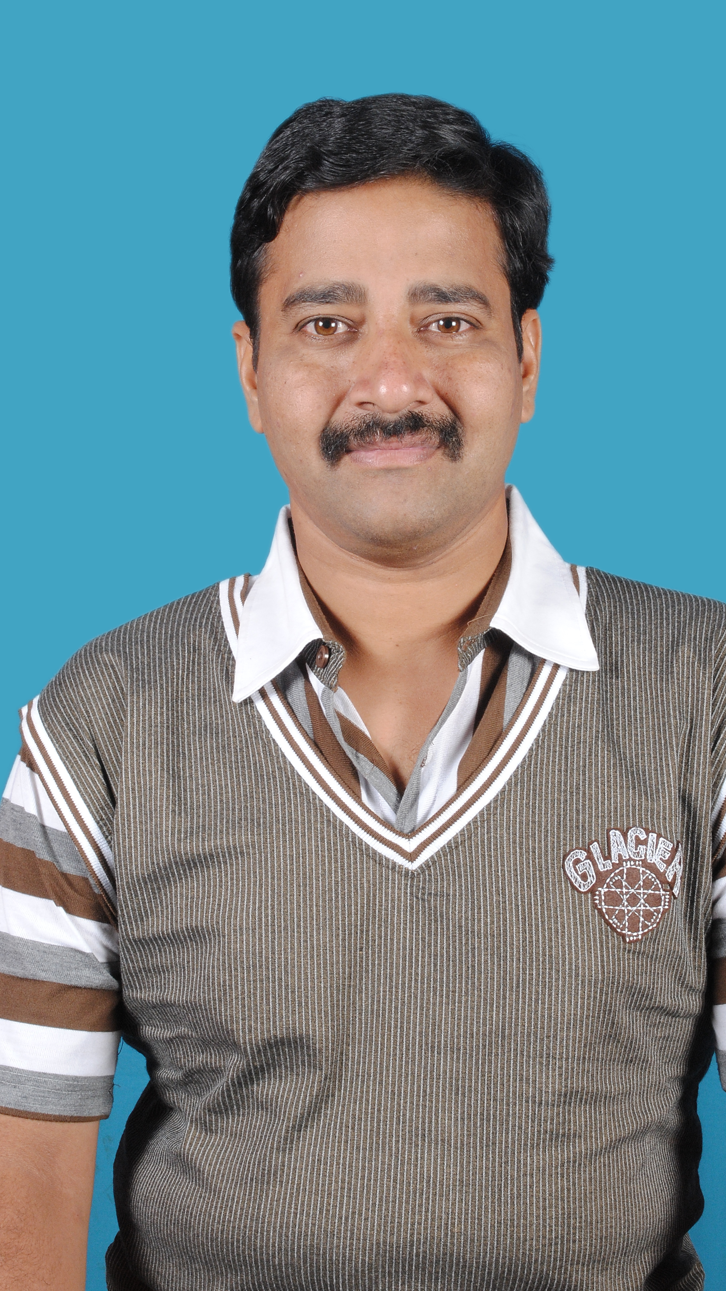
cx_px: 410
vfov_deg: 31.4
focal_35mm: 67
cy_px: 647
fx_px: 2293
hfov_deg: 18.0
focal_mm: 42
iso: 400
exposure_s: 1/160
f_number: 18
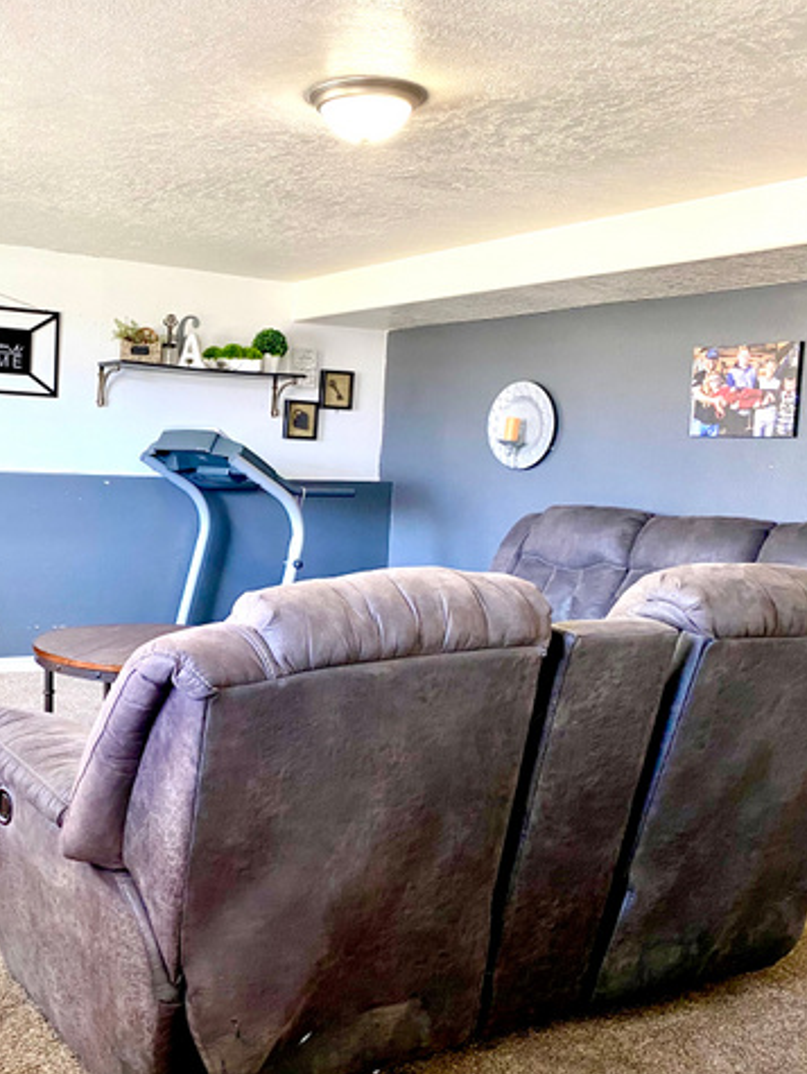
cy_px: 536
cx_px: 190
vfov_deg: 52.6
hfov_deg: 39.5
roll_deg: -3.3
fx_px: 1086
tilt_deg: -4.8
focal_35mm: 35
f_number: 1.8
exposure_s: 1/60
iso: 200
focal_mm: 4.25
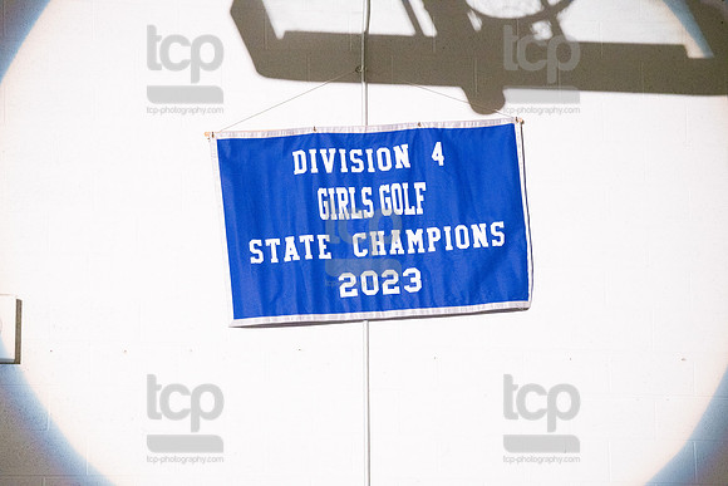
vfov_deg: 8.3
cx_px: 364
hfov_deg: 12.4
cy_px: 243
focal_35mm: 165
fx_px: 3337
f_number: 5
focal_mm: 165
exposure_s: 1/320
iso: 8000
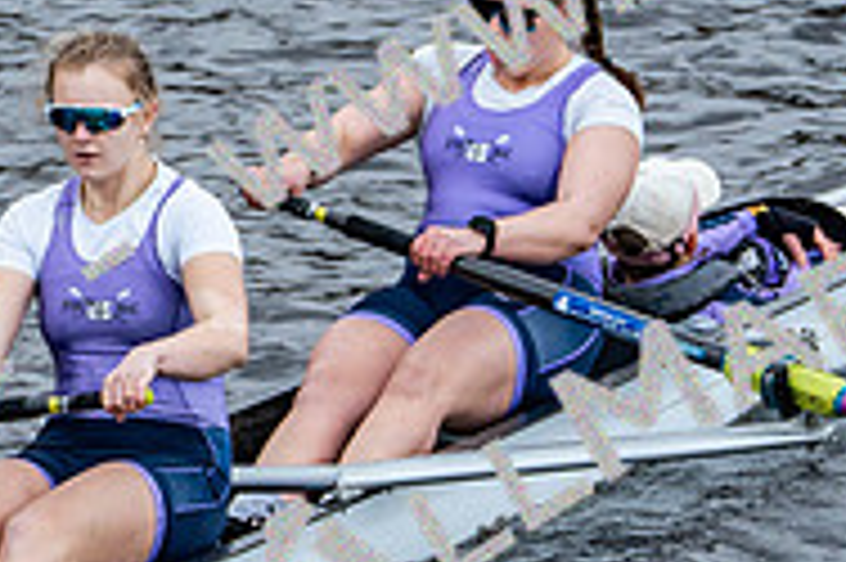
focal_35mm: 1397
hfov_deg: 1.5
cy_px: 285
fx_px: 32800
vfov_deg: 1.0
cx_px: -122
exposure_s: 1/1250
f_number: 6.3
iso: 1600
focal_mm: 452
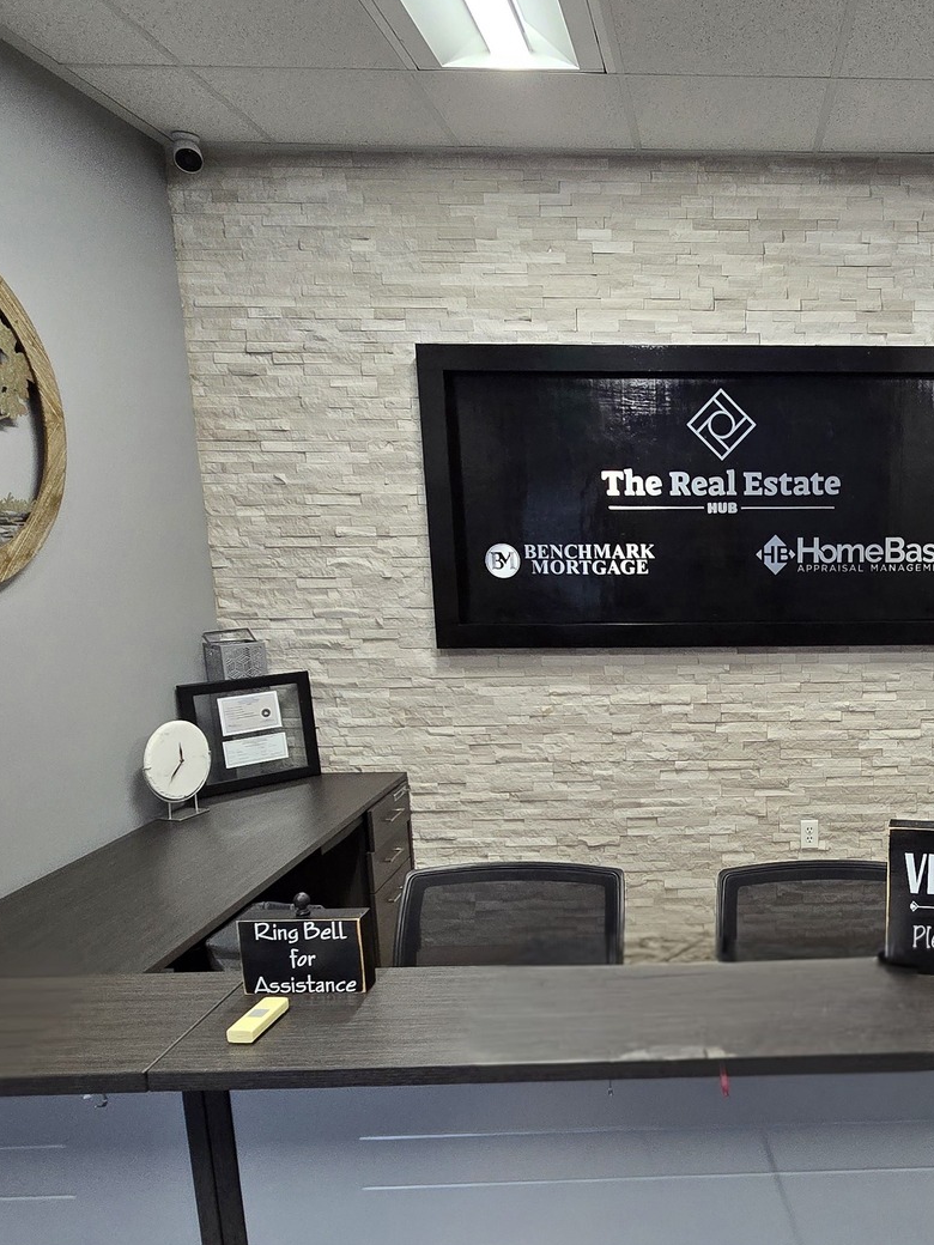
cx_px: 756
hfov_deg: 51.3
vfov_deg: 69.0
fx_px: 899
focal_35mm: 25
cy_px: 712
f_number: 2.2
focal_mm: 2.2
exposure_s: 1/60.2
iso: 160
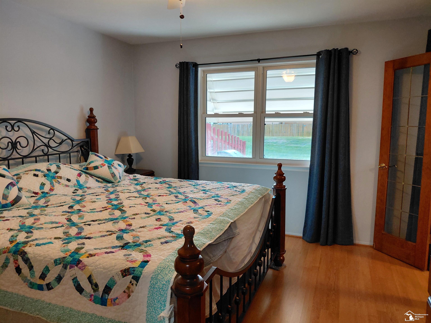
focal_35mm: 25
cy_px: 162
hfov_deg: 69.4
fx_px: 311
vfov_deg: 54.9
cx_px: 216
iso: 160
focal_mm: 4.69
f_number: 1.8
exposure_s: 1/60
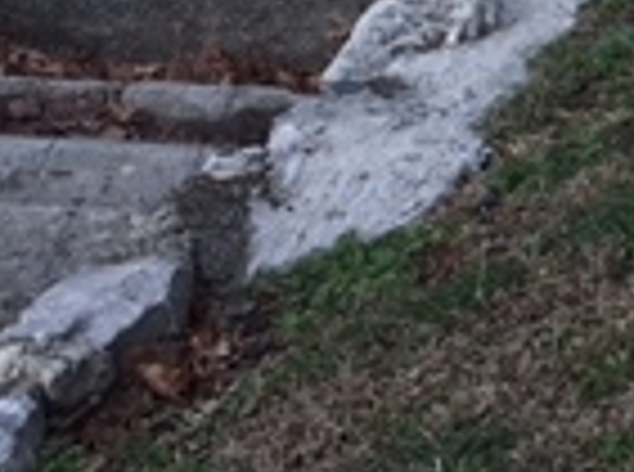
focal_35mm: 132
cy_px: -103
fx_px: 2411
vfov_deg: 11.0
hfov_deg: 13.1
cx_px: 1232
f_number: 2.2
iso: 25
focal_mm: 4.15
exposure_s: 1/657
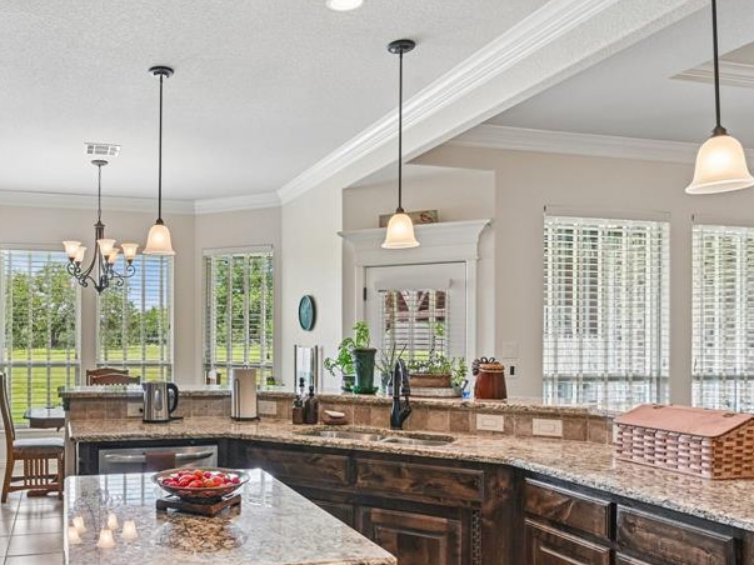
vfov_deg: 45.2
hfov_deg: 55.9
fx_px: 675
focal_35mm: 31
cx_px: 203
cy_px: 334
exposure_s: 1/40
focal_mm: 19
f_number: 8
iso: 400
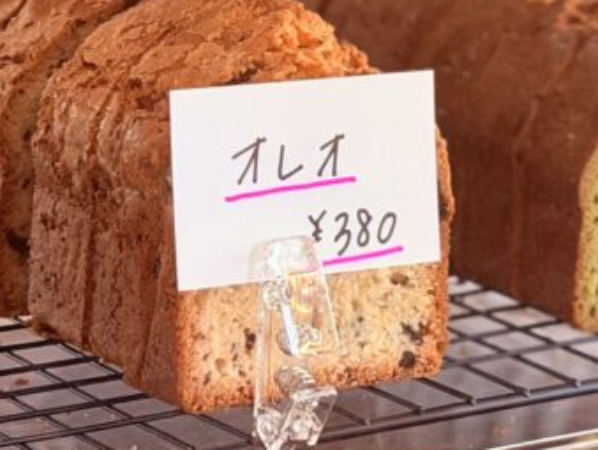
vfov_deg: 8.2
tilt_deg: -9.9
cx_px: 208
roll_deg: -0.5
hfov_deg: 10.9
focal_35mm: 181
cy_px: -39
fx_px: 3130
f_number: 1.78
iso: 100
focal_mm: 6.76
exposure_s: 1/76
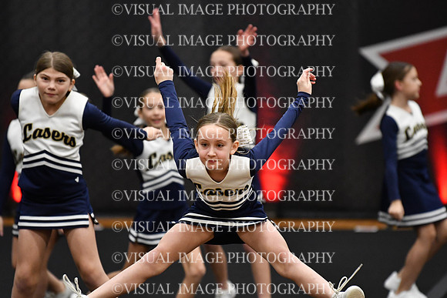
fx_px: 3726
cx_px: 224
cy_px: 149
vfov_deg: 4.6
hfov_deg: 6.9
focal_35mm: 300
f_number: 2.8
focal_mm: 200
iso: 4000
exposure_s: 1/800
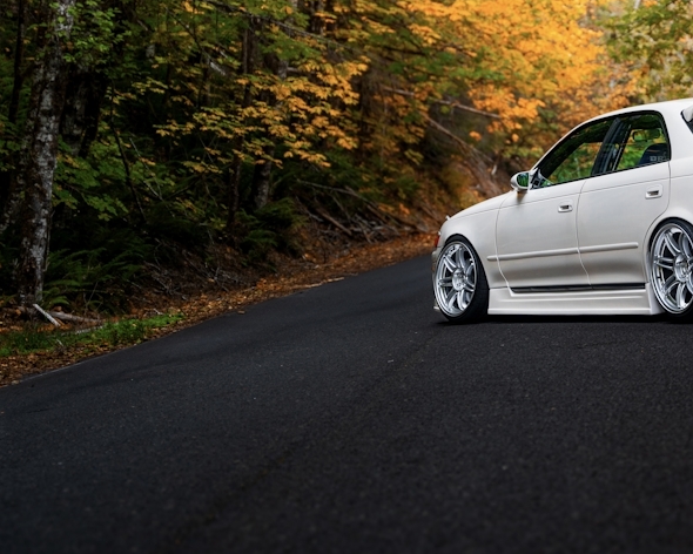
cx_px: 611
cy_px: 195
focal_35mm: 93
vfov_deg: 16.6
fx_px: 1898
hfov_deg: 20.3
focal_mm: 53.9
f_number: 2.8
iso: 100
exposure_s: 1/100
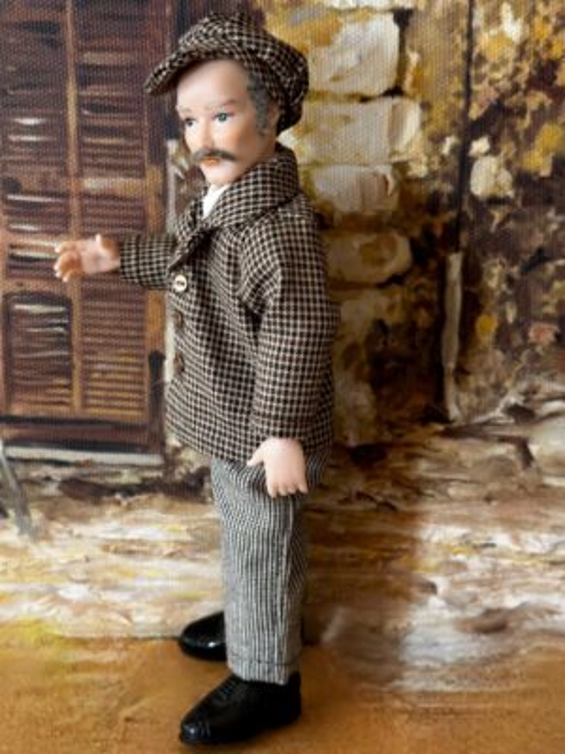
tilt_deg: -21.1
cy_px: 377
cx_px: 282
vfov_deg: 39.7
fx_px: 1045
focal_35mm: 48
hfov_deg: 30.3
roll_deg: +0.4
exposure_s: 1/89
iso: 80
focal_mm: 6.86
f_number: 1.78
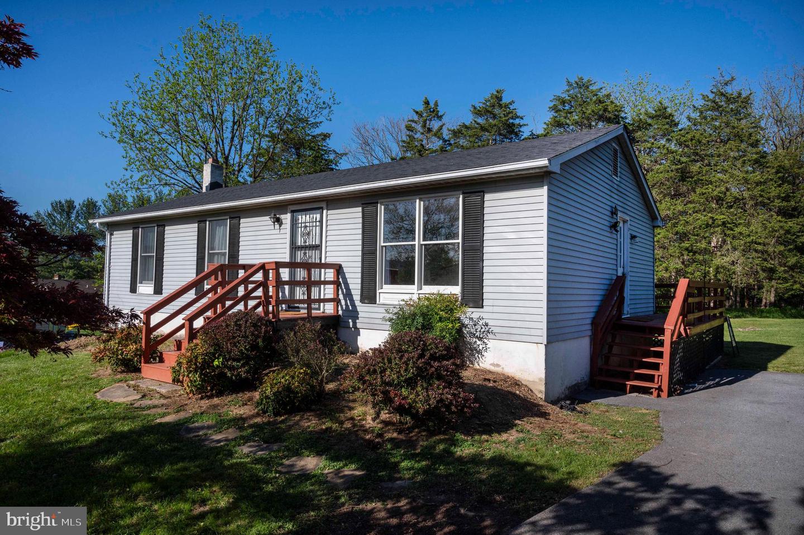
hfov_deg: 73.8
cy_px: 268
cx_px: 402
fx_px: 536
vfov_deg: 53.1
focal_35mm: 24
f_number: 14
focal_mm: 24
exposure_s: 1/800
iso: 640
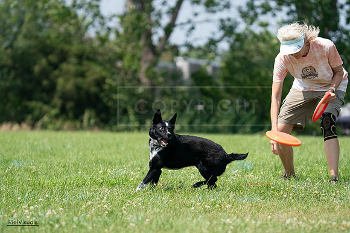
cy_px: 116
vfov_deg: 4.8
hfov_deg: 7.3
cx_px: 175
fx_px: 2762
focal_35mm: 284
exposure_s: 1/4000
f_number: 5.6
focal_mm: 284
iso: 1250
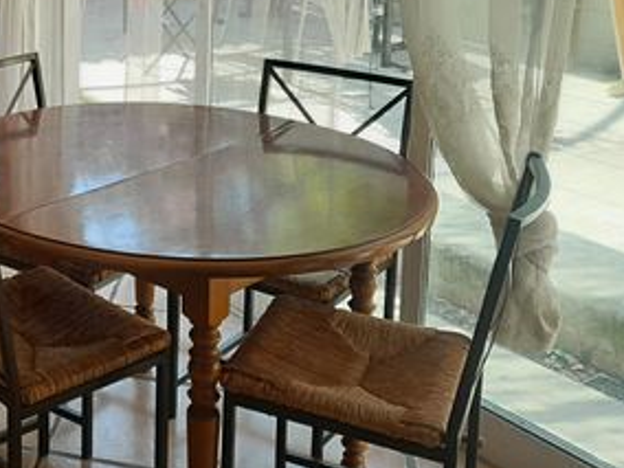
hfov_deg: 31.7
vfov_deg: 25.3
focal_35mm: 55
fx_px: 991
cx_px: -26
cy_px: 2
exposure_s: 1/160
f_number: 1.8
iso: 40
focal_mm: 4
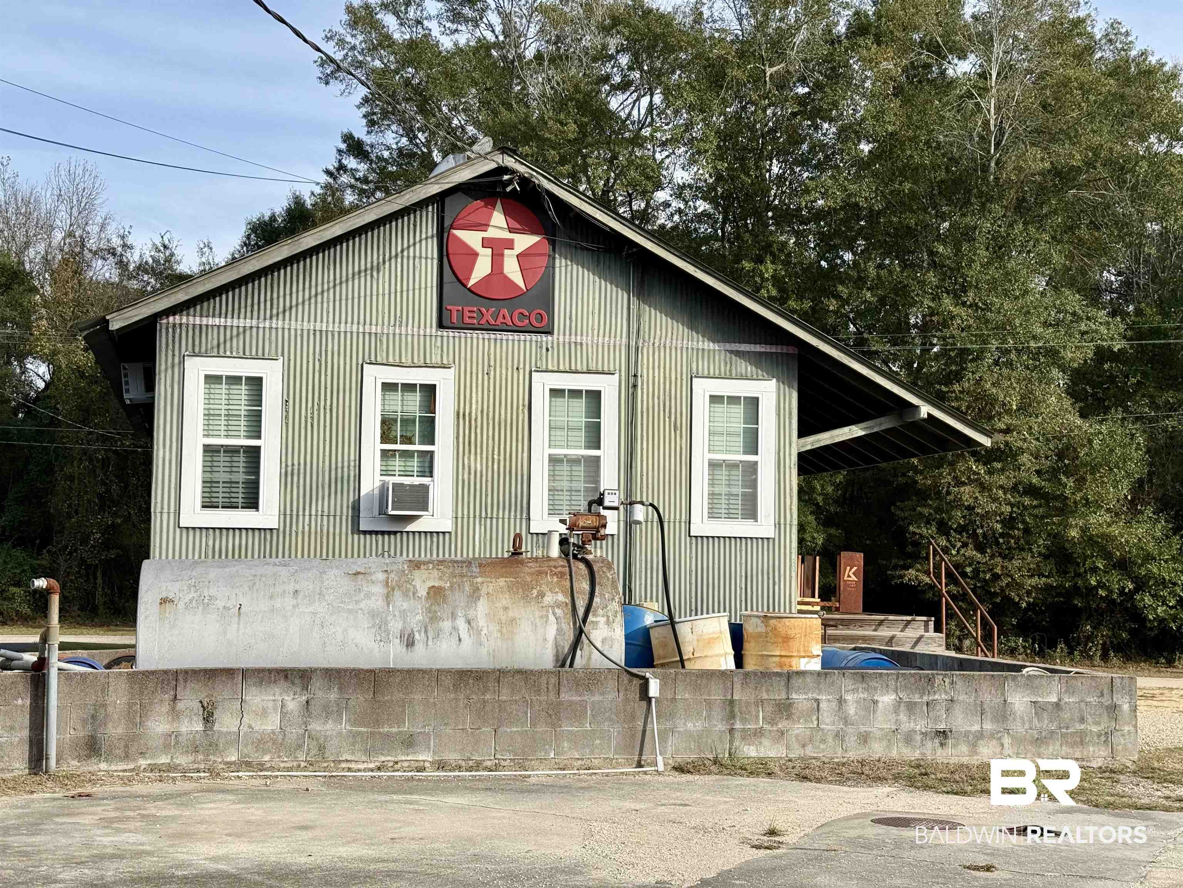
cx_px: 592
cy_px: 444
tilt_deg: +5.1
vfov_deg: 30.3
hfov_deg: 39.7
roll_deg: -1.1
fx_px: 1640
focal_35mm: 48
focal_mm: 6.76
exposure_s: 1/3534
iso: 64
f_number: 1.78
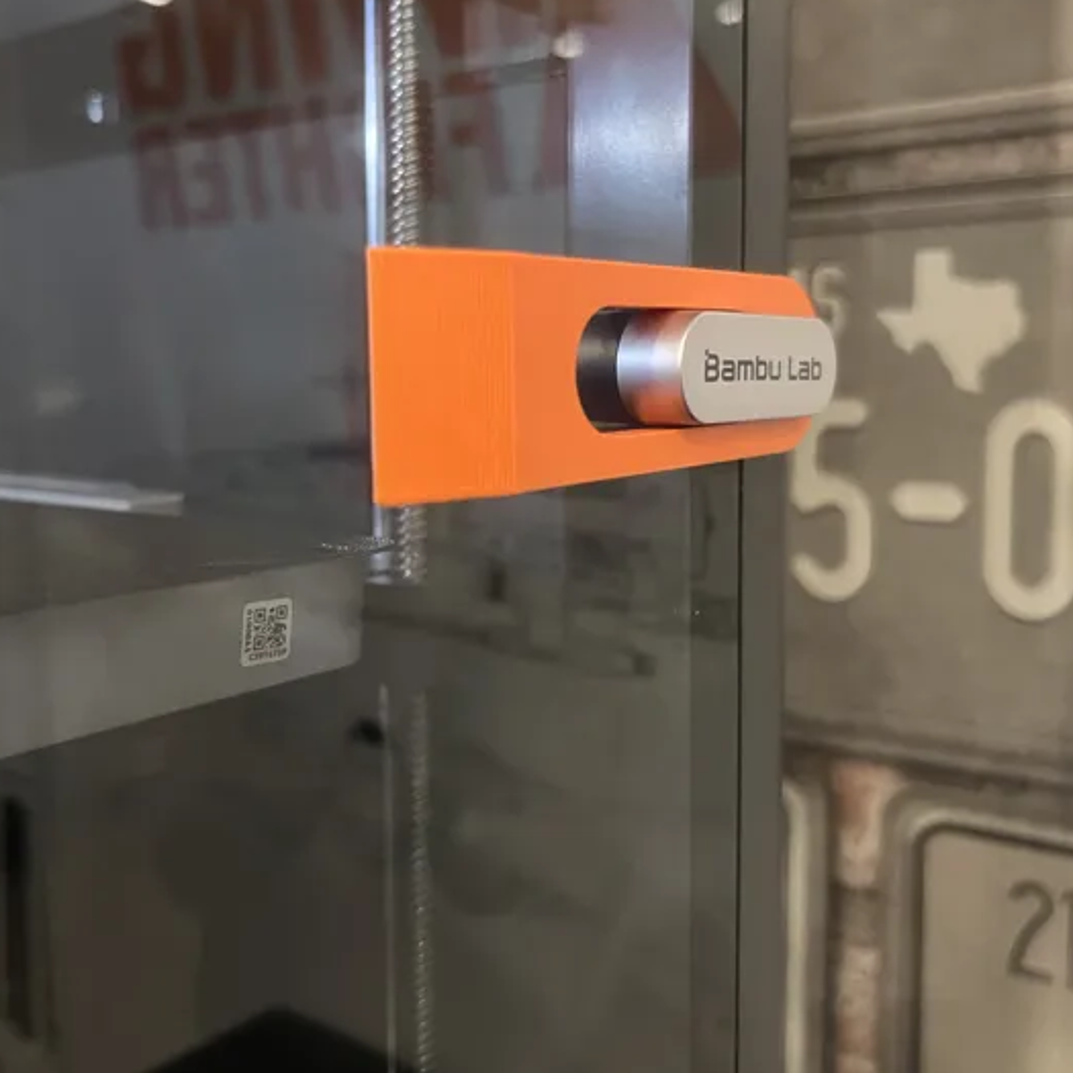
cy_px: 470
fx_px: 1227
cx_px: 501
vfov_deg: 47.1
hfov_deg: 47.2
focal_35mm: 35
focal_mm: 5.1
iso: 500
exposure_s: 1/25
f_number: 1.6
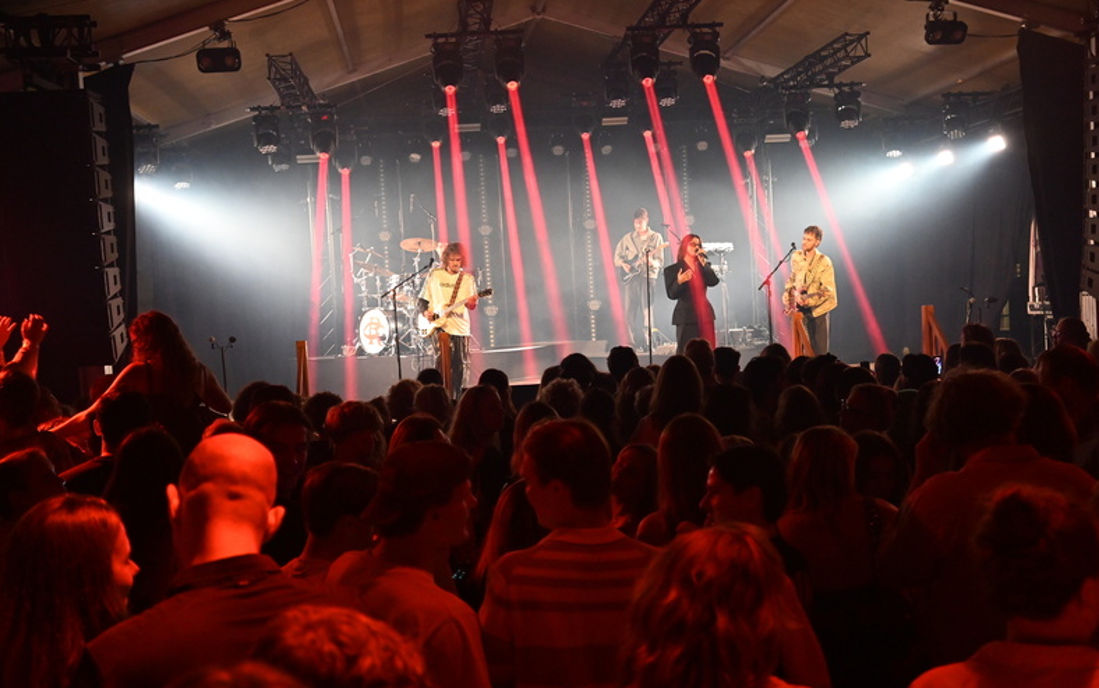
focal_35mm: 43
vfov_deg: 29.9
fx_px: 1288
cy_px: 359
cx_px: 551
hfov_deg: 46.2
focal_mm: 28
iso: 2800
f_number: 2.8
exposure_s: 1/125
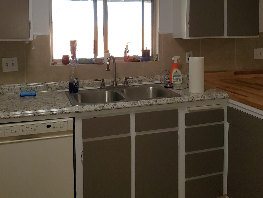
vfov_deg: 34.2
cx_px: 148
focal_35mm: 41
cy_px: 44
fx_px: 312
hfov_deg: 45.7
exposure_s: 1/120
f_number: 2.4
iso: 80
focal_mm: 4.3
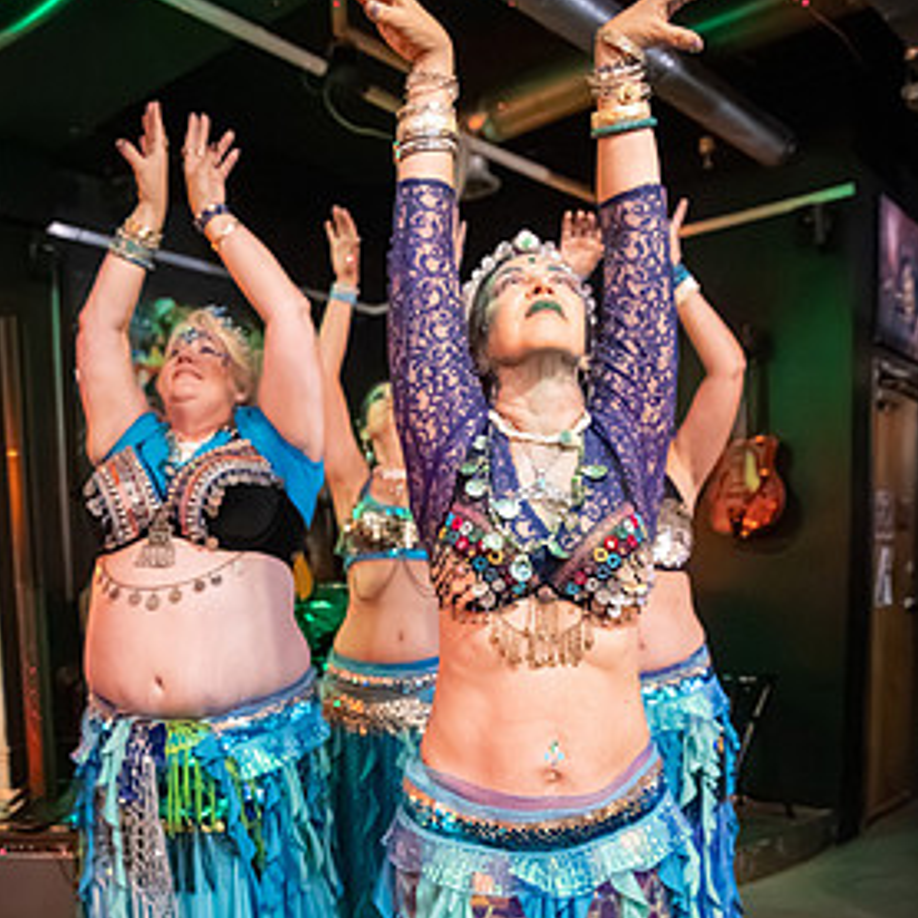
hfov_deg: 49.7
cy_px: 697
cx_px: 431
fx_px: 990
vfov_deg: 47.7
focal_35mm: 33
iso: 40000
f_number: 4
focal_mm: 24
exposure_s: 1/200
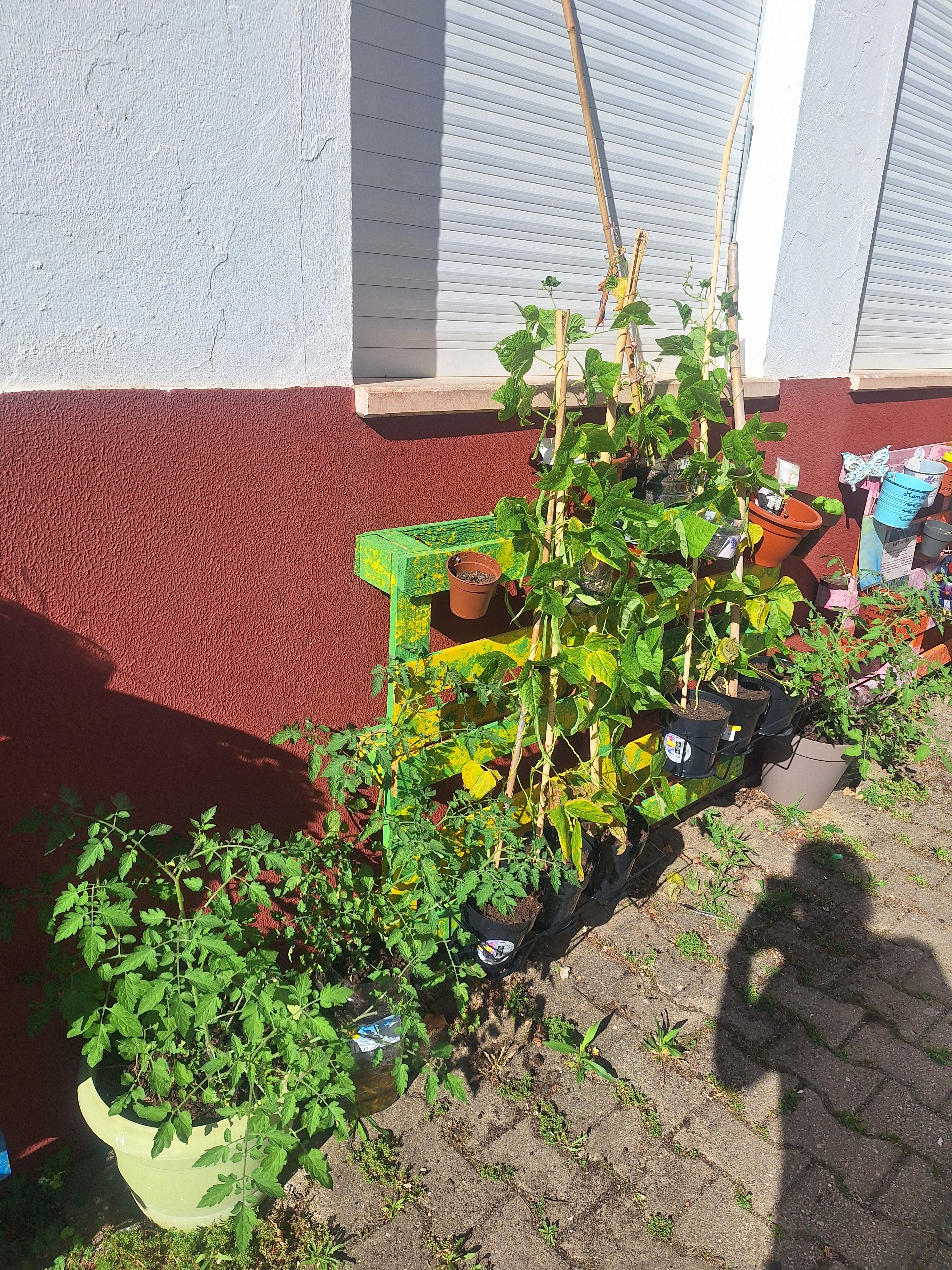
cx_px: 476
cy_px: 635
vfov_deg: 73.9
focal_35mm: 23
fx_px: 843
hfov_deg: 58.9
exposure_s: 1/4016
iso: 40
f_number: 1.8
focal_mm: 5.54
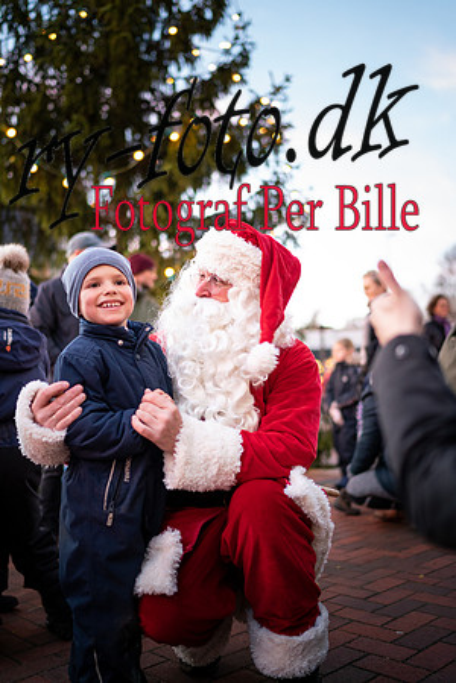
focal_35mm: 35
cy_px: 342
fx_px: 665
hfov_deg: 37.9
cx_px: 228
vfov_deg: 54.4
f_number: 1.4
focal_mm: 35
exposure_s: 1/125
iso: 1600
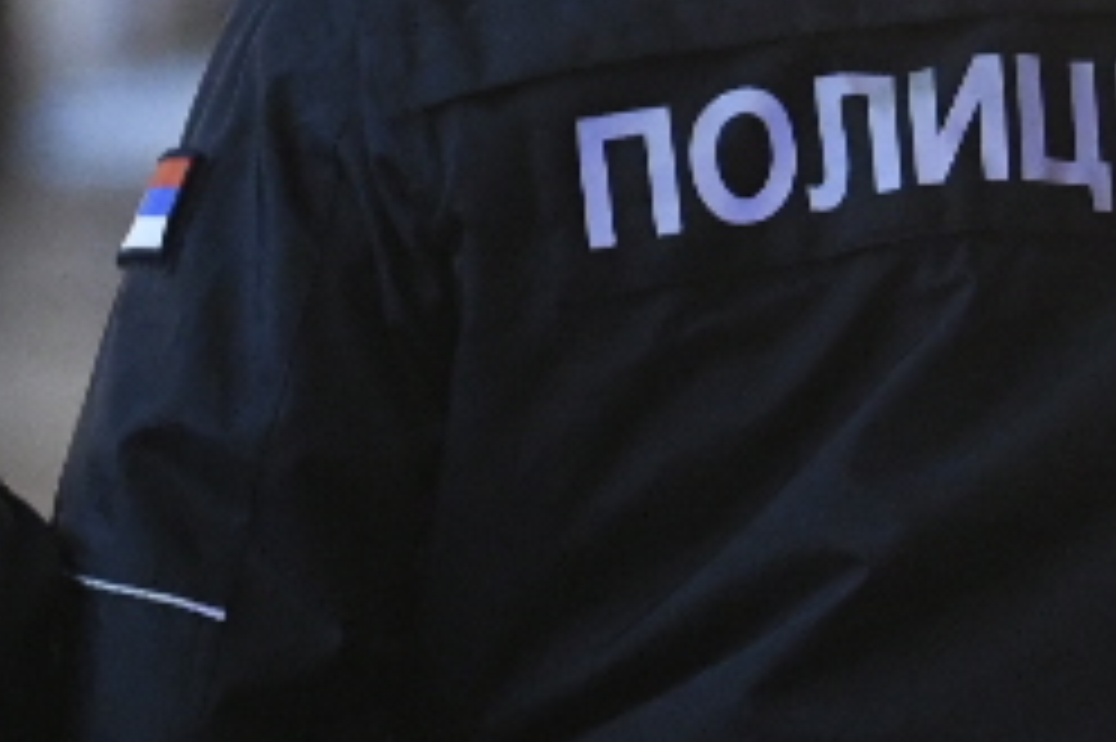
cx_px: 544
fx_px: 25278
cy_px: 315
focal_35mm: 816
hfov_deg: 2.5
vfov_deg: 1.7
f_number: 2.8
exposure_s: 1/200
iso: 4000
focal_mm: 125
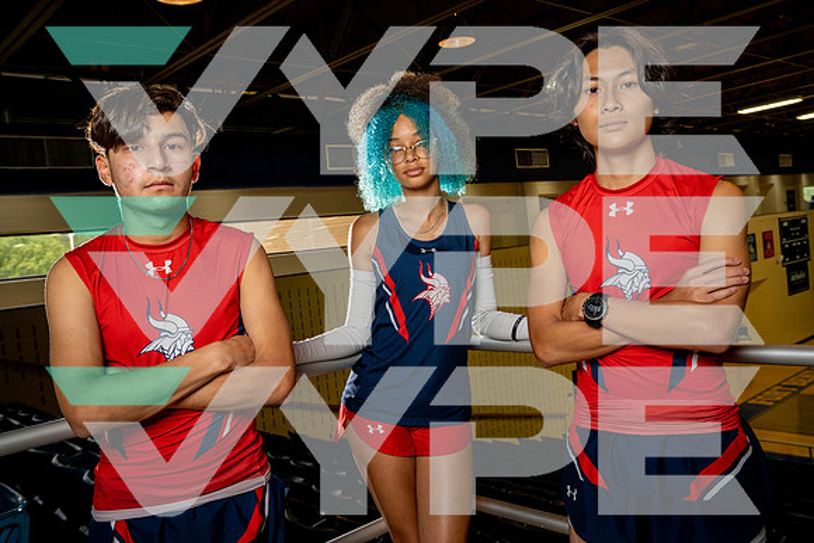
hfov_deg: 60.3
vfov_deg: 42.3
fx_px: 701
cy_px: 272
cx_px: 407
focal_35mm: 31
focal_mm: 31
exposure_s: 1/250
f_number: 6.3
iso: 800
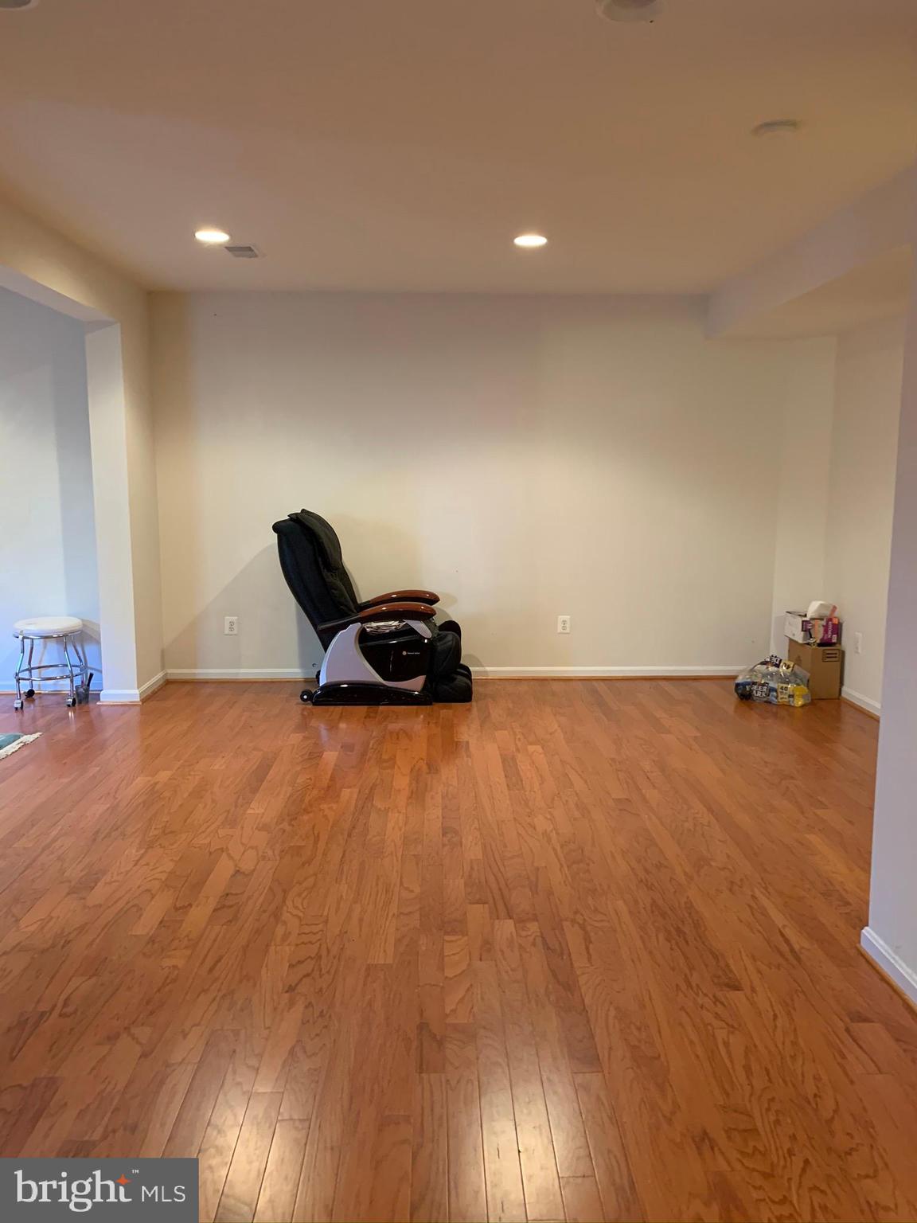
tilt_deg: -7.8
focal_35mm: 26
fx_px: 918
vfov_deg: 67.3
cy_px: 612
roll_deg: +0.6
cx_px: 458
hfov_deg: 53.1
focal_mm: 4.25
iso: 400
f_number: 1.8
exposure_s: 1/30
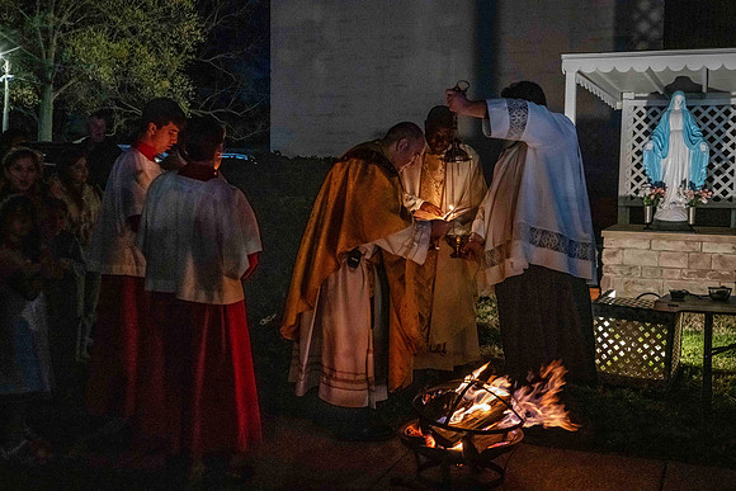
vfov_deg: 30.5
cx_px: 368
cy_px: 246
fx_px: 900
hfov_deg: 44.5
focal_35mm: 44
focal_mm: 44
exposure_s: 1/40
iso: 8000
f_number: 6.3
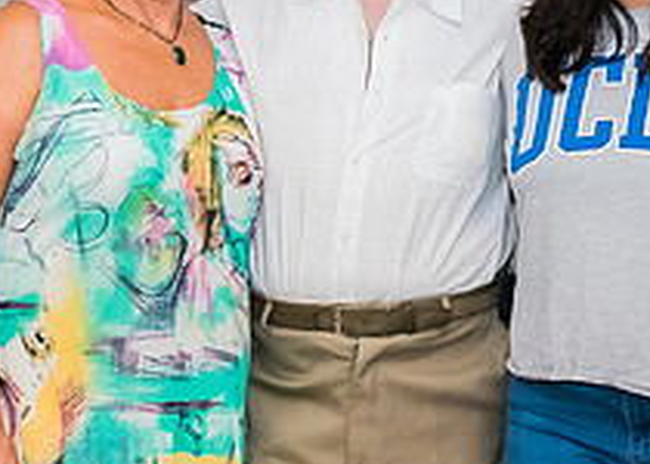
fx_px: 2234
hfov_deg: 15.9
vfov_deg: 11.8
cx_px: 788
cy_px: 126
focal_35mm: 121
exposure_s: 1/250
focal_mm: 24
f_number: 4.5
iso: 6400
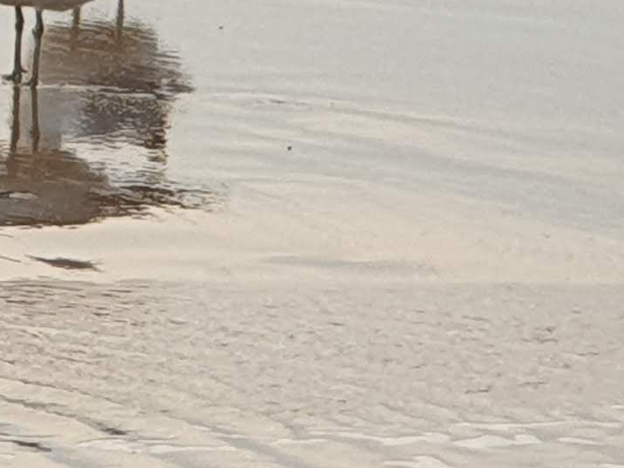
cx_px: -299
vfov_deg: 7.0
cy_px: -187
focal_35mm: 209
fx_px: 3766
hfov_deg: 9.2
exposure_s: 1/312
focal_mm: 6
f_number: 2.4
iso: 100
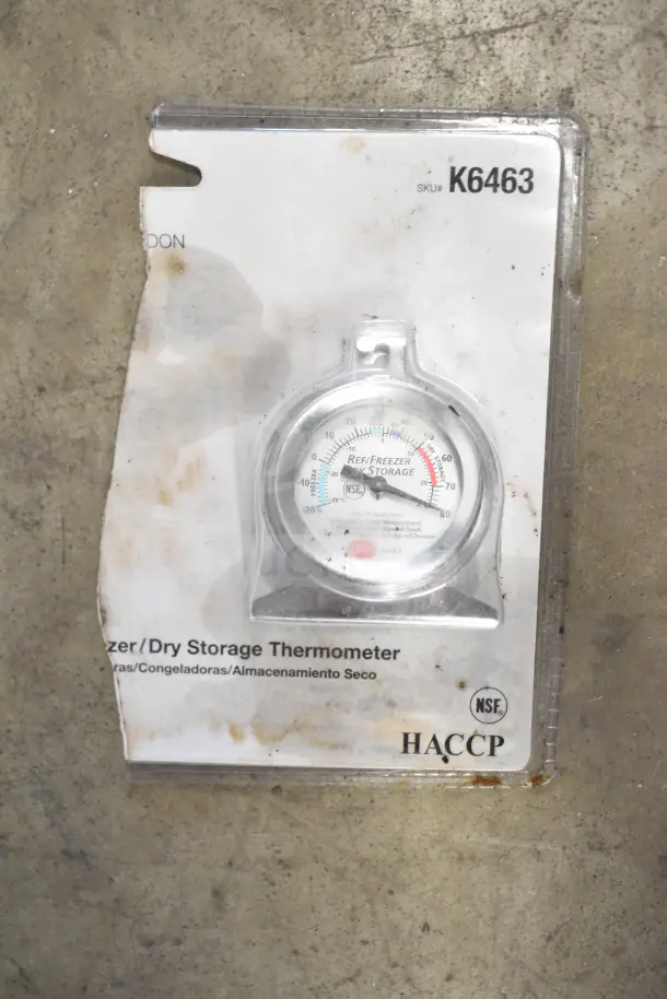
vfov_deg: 49.5
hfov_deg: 34.2
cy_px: 500
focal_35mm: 39
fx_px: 1083
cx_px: 334
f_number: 4
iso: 2000
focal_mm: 26
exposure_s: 1/40
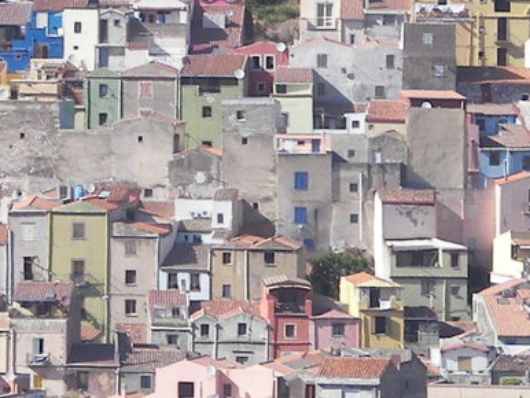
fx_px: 11046
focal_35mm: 721
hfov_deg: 2.7
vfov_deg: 2.1
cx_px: 29
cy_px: -96
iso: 64
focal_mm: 28.8
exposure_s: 1/800
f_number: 3.6
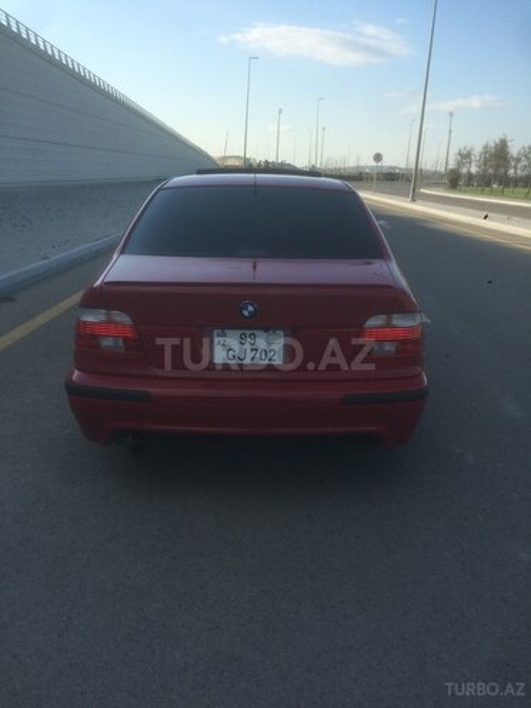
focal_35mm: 29
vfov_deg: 61.7
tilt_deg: -22.7
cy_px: 354
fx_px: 593
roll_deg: -3.1
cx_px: 266
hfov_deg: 48.2
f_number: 2.2
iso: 32
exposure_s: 1/1244
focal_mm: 4.15
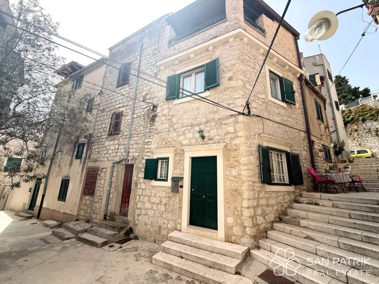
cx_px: 190
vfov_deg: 85.7
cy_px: 142
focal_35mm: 14
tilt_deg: +14.8
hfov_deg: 102.1
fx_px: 153
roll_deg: -2.5
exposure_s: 1/942
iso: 50
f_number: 2.2
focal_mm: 2.22
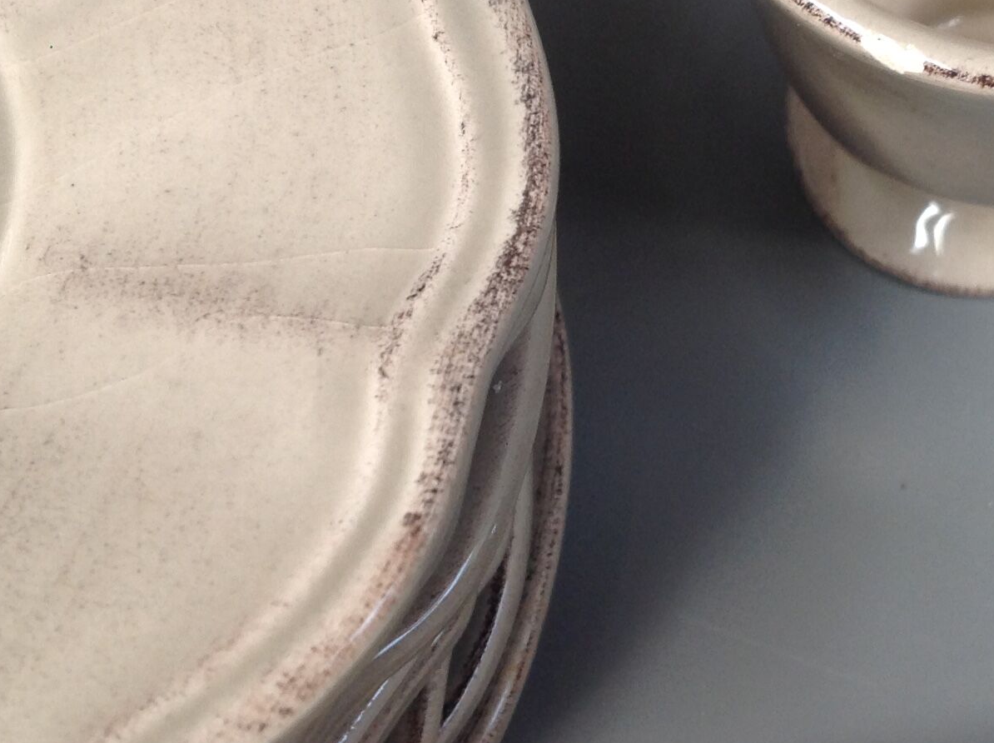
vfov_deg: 19.0
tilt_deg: -61.8
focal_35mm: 76
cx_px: 724
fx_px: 2179
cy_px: 95
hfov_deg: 25.4
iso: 50
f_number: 2.4
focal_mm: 4.28
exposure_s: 1/17
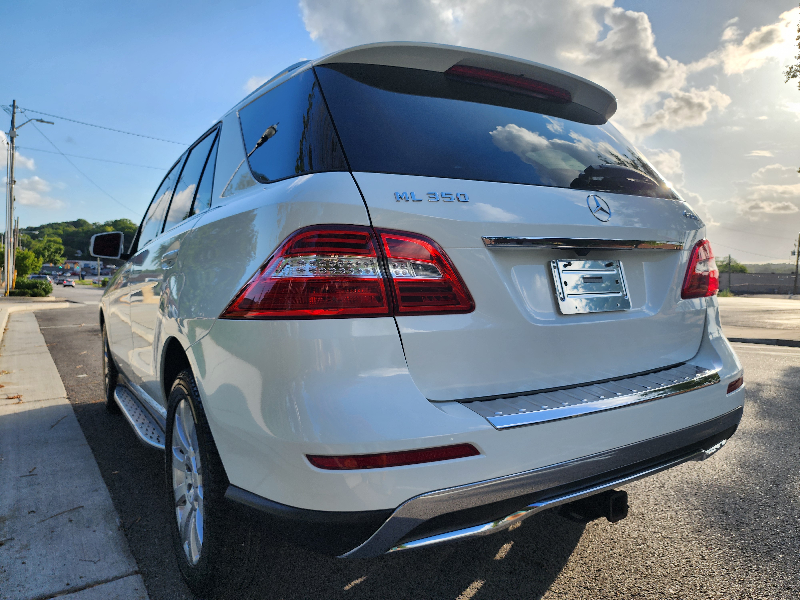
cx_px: 400
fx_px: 532
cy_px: 300
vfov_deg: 58.9
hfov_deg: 73.9
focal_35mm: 23
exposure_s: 1/508
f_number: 1.8
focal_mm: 6.4
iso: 12
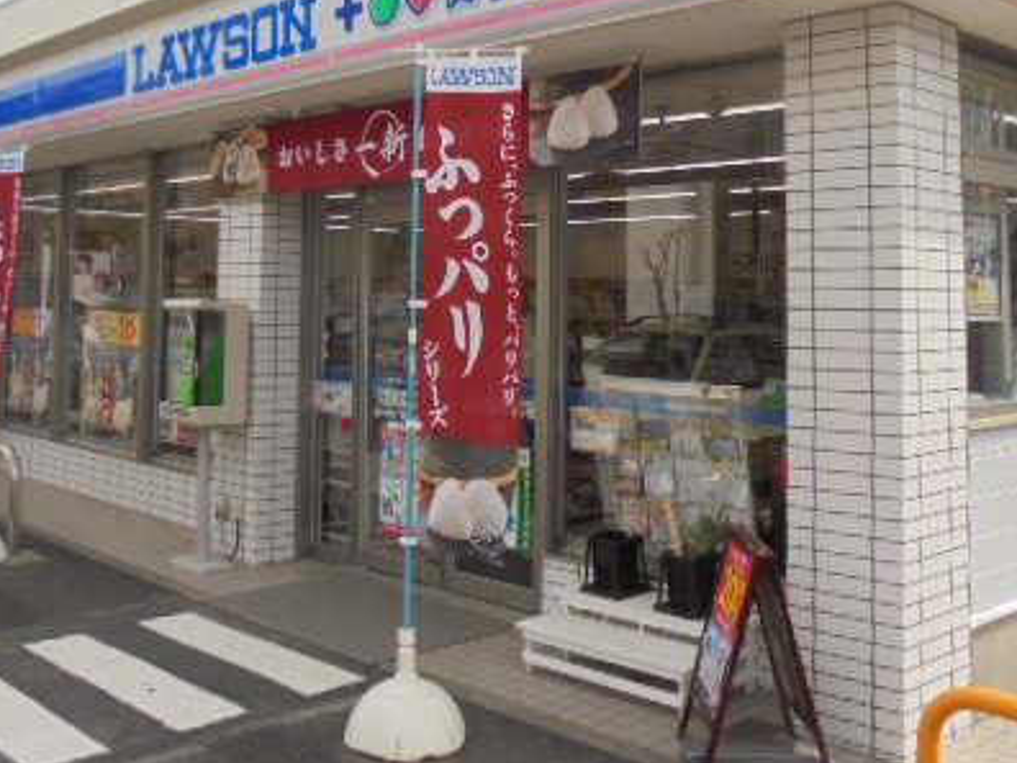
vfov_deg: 33.5
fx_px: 1234
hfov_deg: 44.7
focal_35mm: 42
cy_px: 172
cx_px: 465
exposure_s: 1/500
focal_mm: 4.6
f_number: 3.5
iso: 100
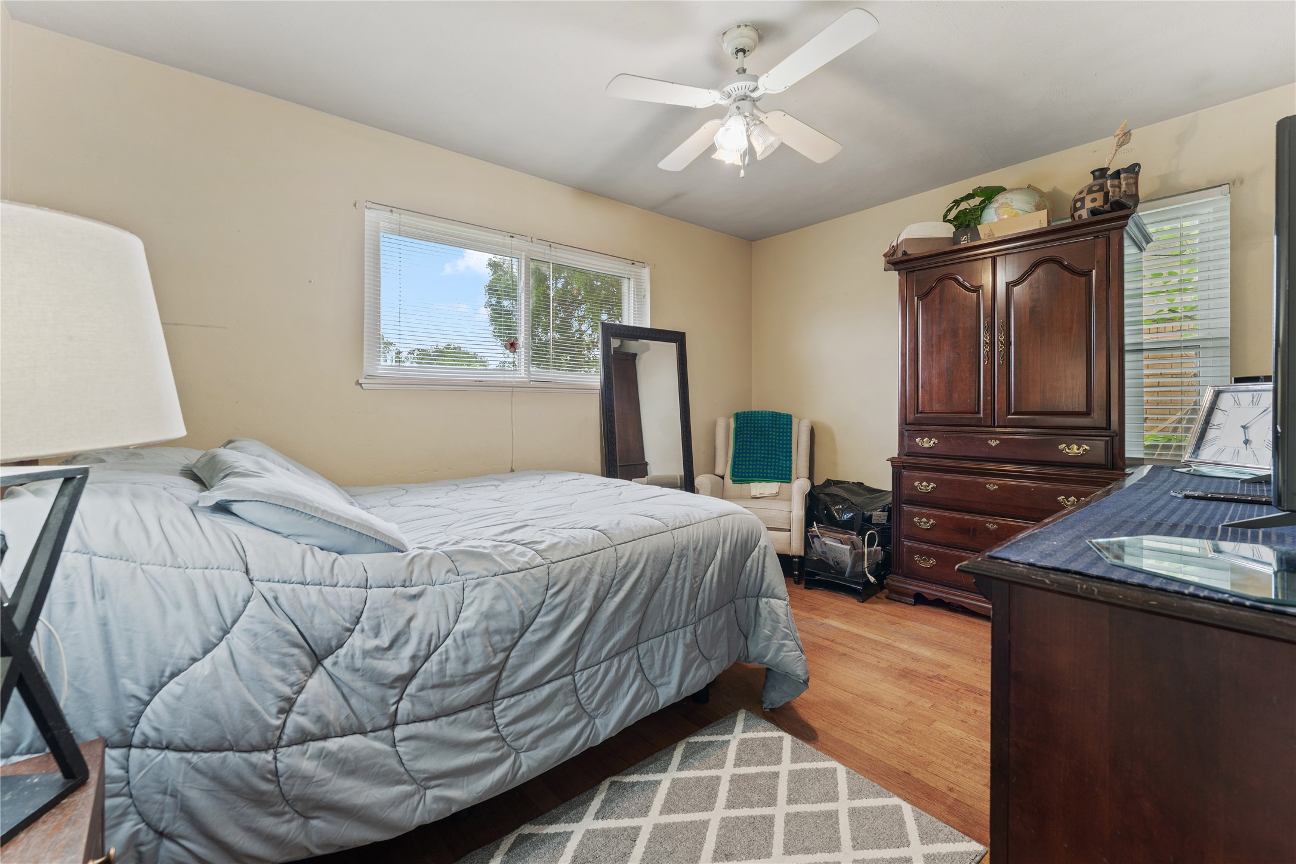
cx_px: 648
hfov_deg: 104.3
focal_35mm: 14
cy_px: 432
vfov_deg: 81.2
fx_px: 504
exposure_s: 3.2
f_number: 8
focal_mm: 14
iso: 100
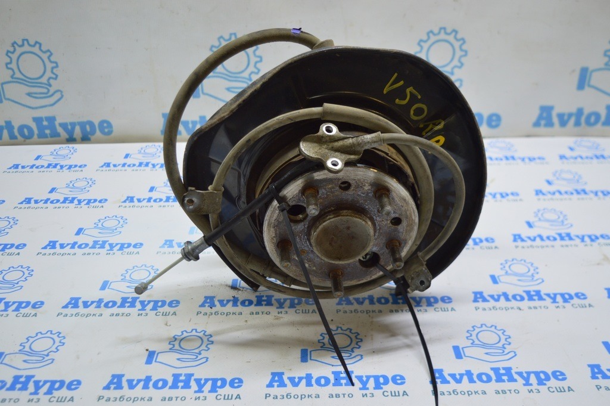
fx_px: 609
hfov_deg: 53.2
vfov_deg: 36.8
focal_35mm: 36
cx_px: 305
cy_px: 203
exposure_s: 1/50
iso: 400
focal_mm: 24
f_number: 4
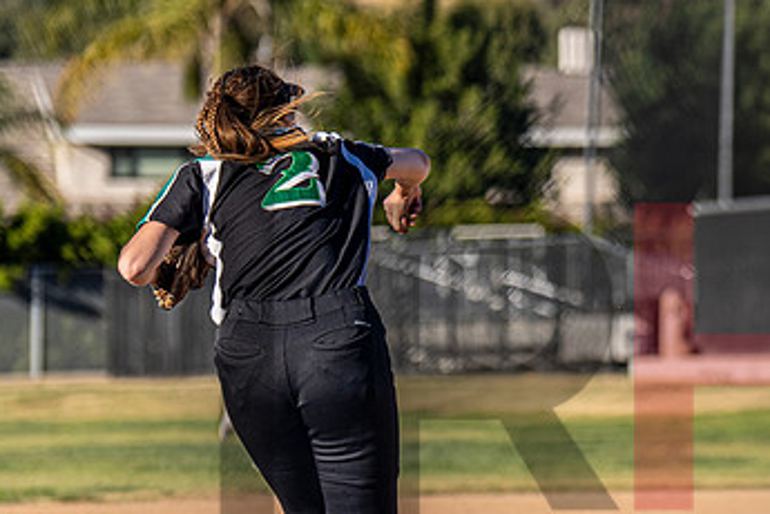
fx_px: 5668
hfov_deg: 7.8
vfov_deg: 5.2
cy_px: 249
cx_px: 611
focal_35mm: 265
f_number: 2.8
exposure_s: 1/2500
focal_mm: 101
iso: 160
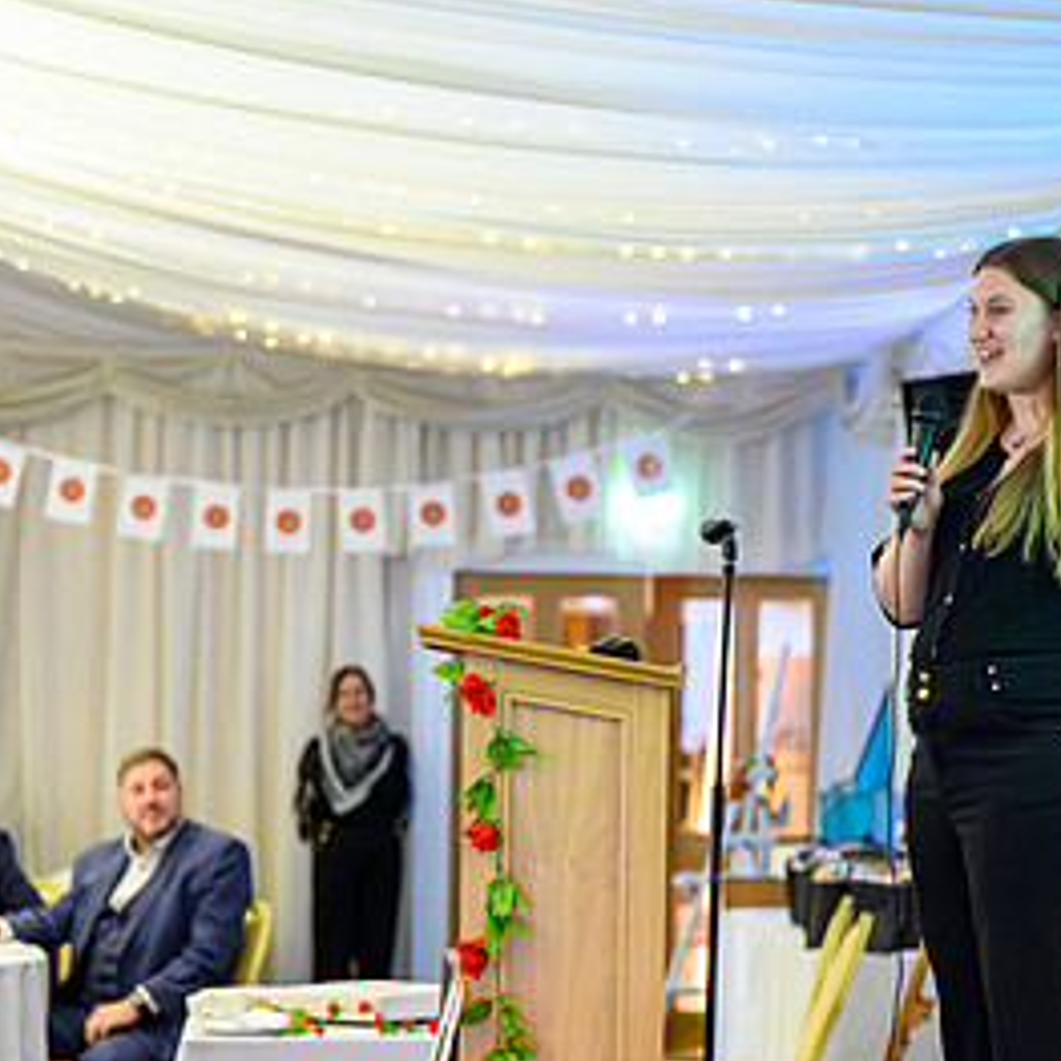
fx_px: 4543
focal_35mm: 131
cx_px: 609
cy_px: 758
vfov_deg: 13.3
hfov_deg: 13.3
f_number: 2.8
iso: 12800
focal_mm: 70
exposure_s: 1/200
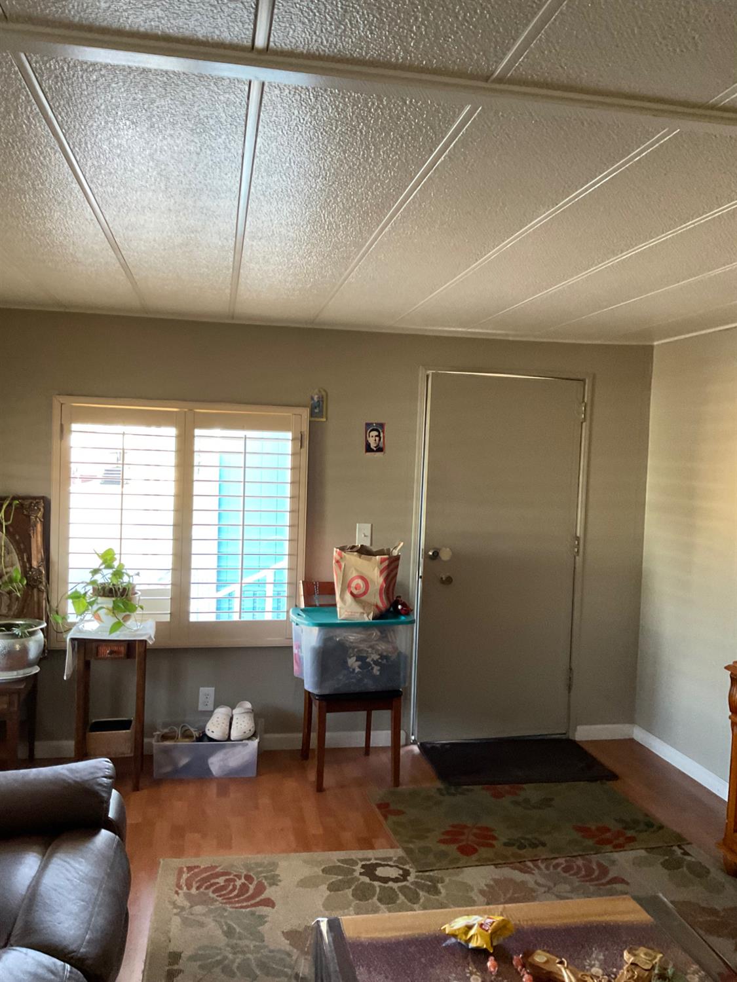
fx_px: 823
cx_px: 368
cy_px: 491
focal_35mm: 29
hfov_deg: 48.2
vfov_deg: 61.7
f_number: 1.8
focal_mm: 3
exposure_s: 1/60
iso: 200
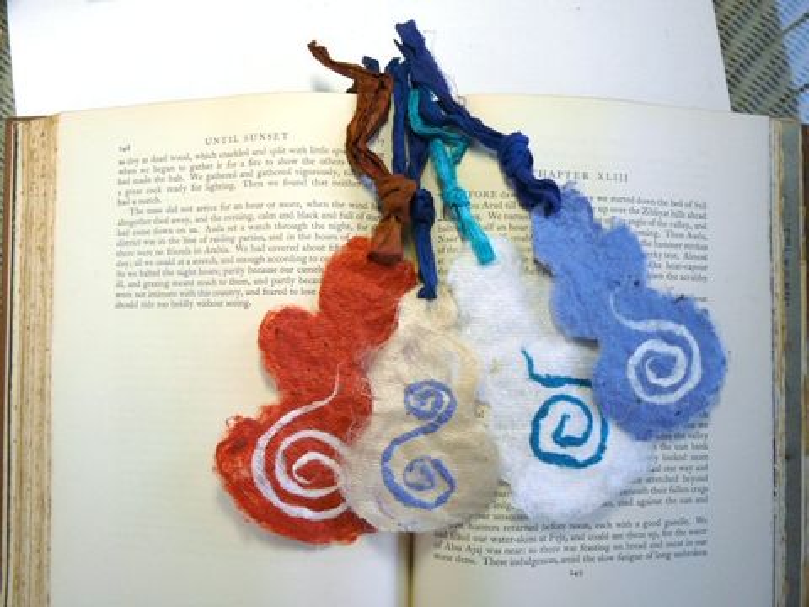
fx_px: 748
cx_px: 404
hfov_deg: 56.8
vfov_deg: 44.2
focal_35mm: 32
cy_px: 304
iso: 100
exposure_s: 1/80
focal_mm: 5.6
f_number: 3
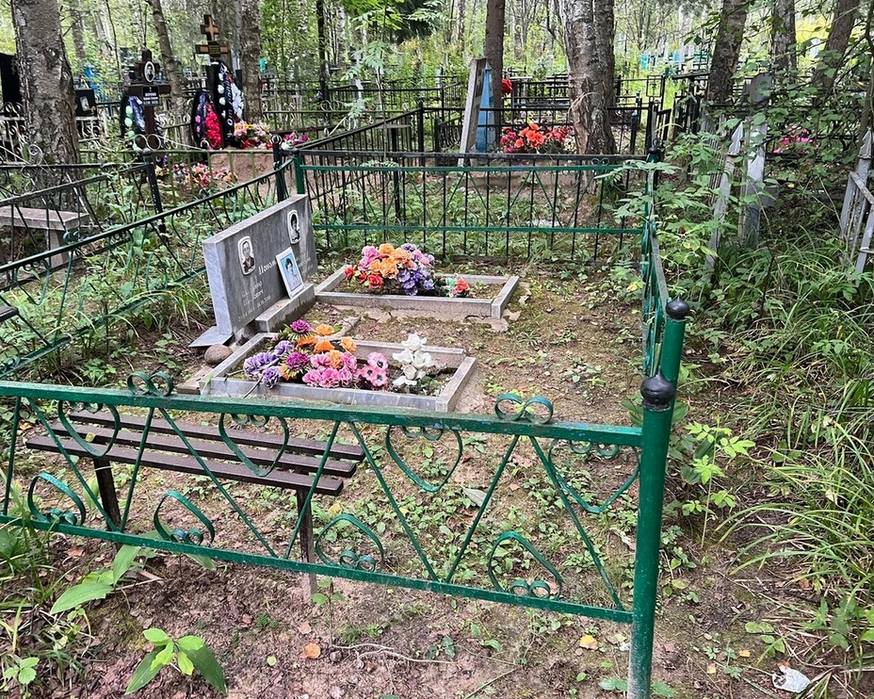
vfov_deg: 51.5
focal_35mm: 28
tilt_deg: -12.5
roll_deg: +3.4
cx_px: 400
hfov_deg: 62.1
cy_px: 338
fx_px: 724
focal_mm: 5.7
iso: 160
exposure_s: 1/60
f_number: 1.5
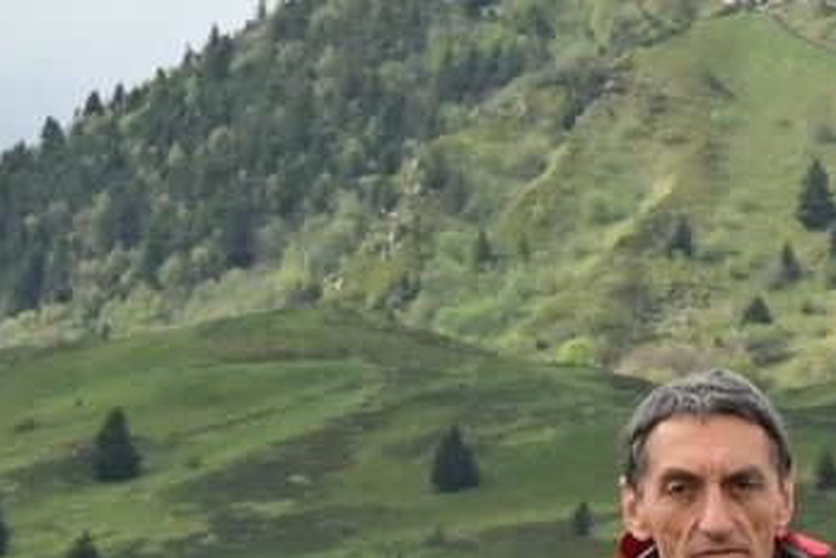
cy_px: 557
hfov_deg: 4.0
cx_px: 1174
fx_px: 12034
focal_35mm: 518
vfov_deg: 2.7
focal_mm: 70
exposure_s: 1/80
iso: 400
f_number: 22
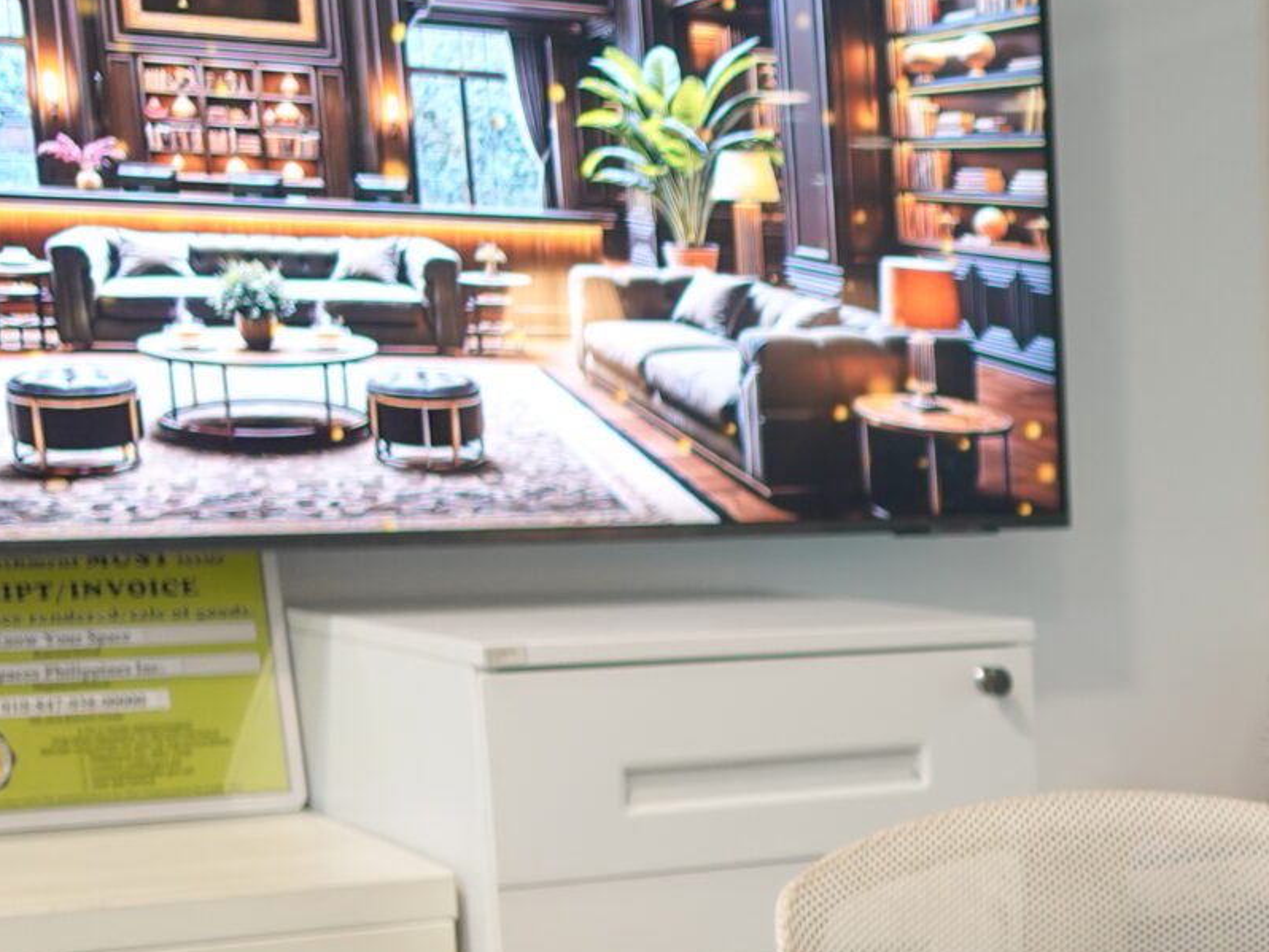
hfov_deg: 23.3
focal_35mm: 74
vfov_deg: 19.3
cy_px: 958
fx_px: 2714
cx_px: 1651
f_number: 1.8
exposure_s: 1/30
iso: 125
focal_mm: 9.4
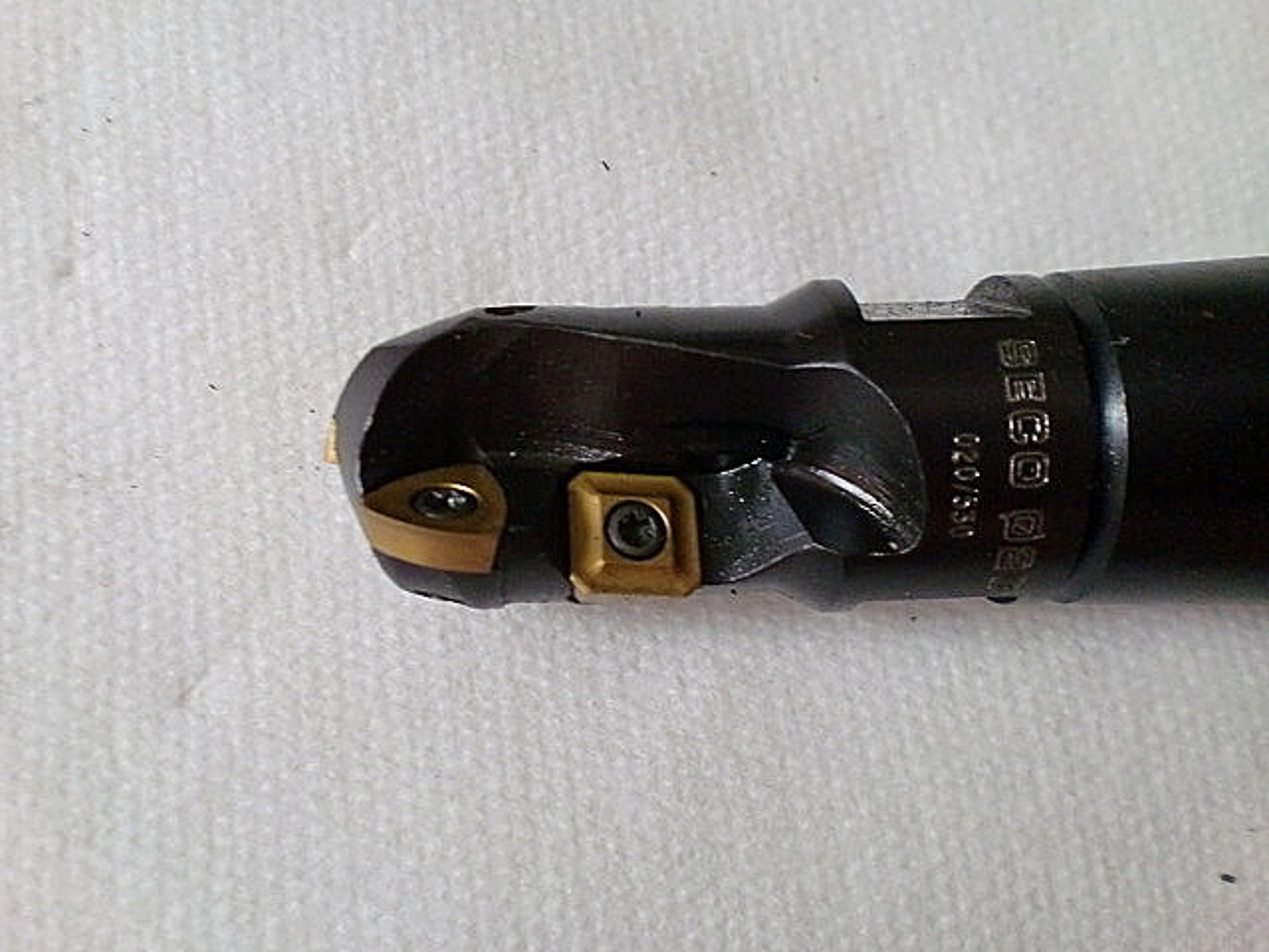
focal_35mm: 35
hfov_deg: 52.6
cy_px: 476
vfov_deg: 40.7
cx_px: 634
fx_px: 1283
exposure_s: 1/60
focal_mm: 6.3
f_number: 3.1
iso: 400
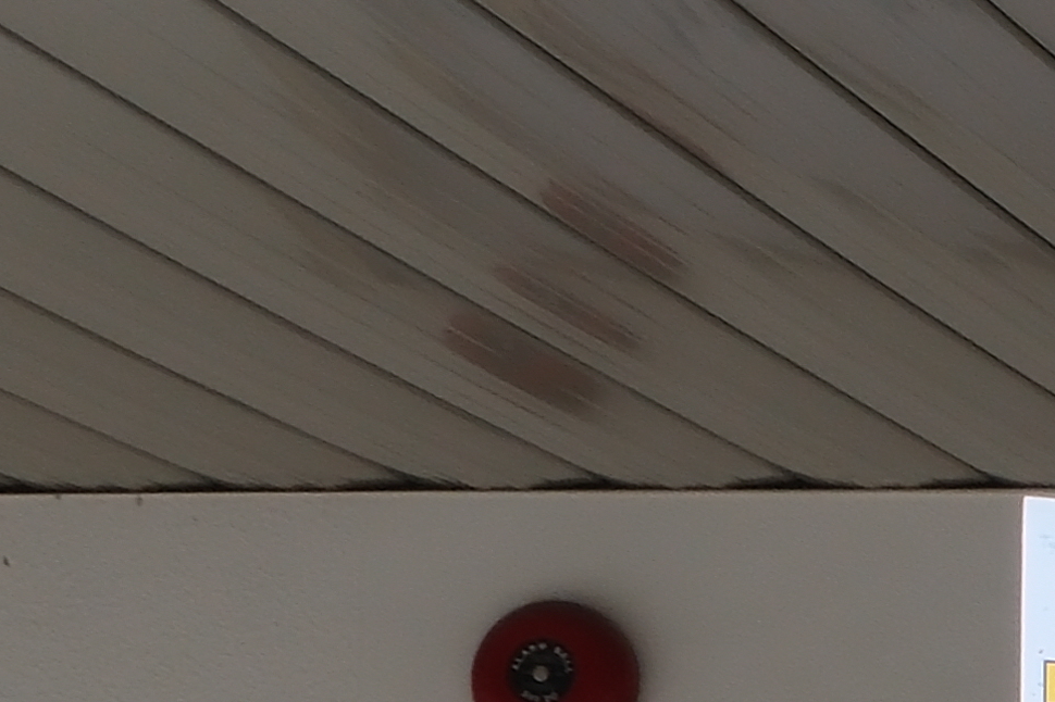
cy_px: 1483
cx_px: 3238
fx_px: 7704
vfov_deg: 5.1
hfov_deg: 7.0
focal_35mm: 263
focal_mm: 22.3
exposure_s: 1/30
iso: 320
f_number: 14
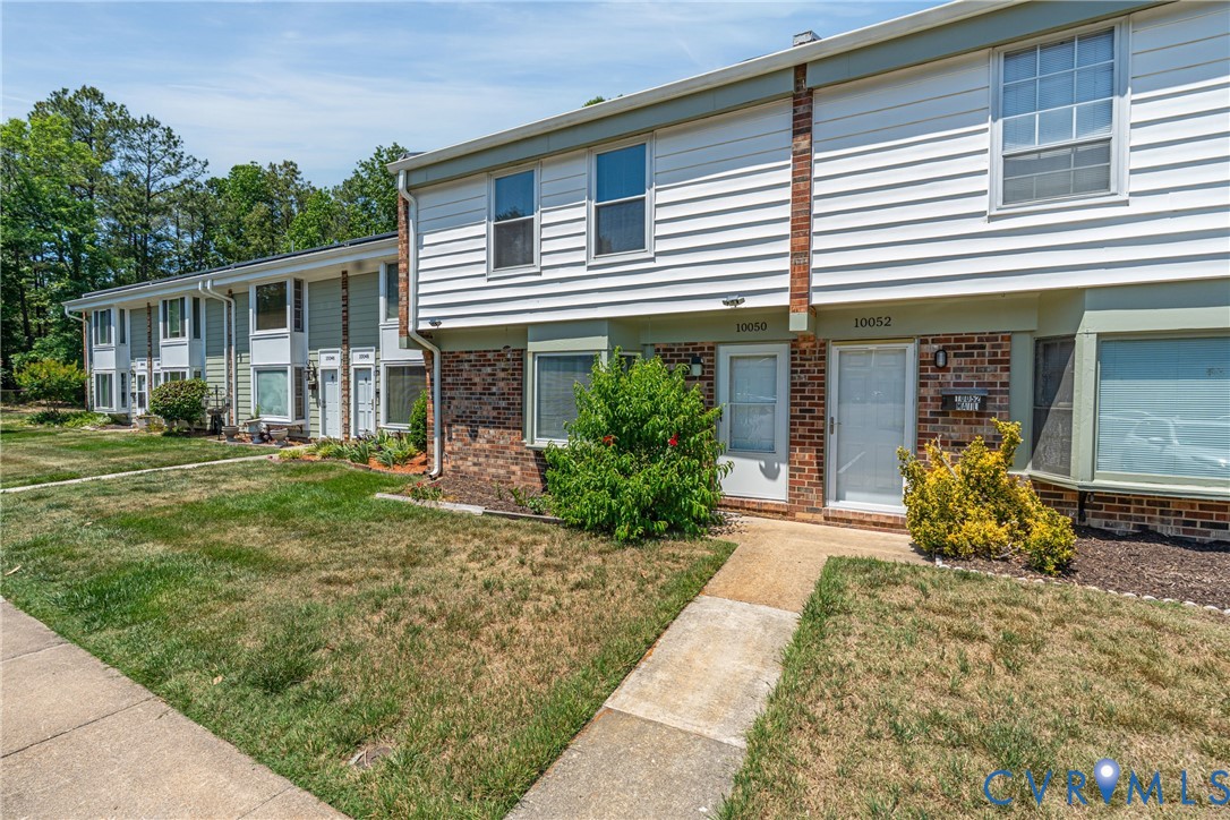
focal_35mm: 16
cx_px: 615
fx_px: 547
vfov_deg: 73.7
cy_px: 410
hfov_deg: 96.7
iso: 800
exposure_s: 1/800
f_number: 8
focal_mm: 16
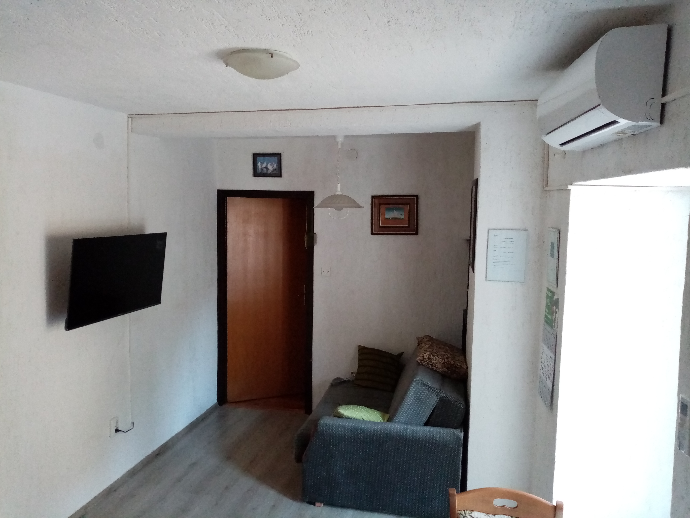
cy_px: 259
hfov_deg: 67.3
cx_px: 345
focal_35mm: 26
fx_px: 518
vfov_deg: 53.1
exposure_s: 1/25
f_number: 1.8
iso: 803
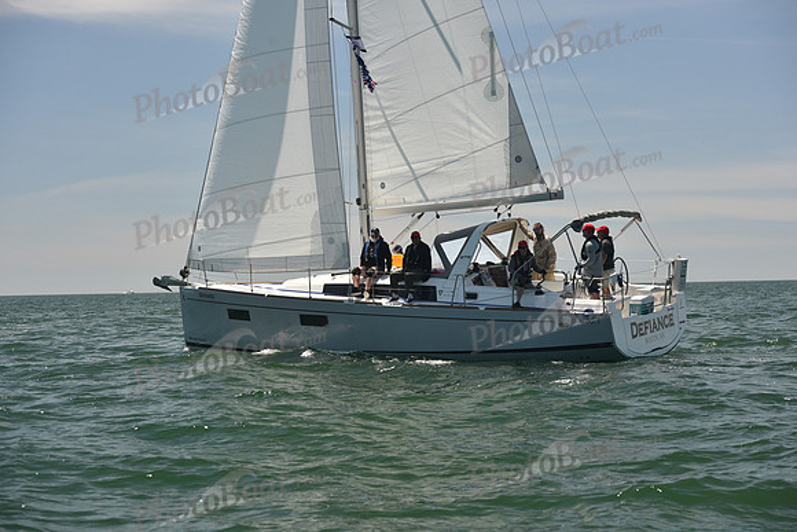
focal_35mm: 70
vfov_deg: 19.5
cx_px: 398
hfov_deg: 28.8
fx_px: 1550
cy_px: 266
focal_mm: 70
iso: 250
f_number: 5.6
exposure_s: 1/800
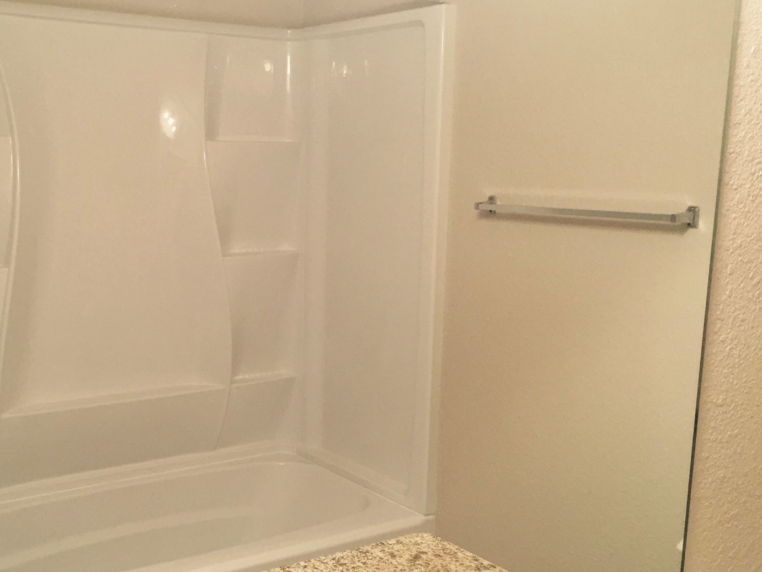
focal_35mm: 43
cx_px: 259
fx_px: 947
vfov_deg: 33.5
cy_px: 338
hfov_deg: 43.3
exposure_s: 1/30
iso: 50
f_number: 2.2
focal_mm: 4.15
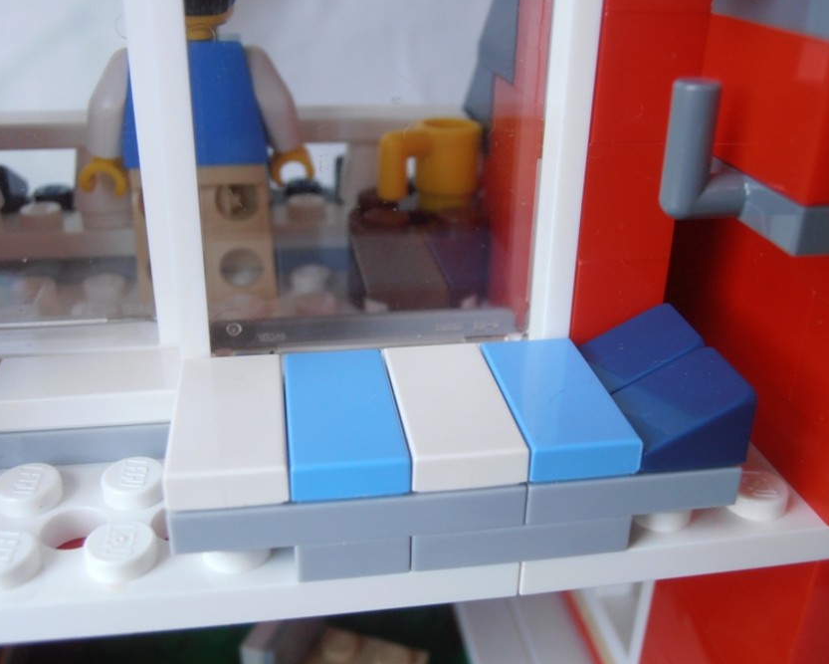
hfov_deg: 46.8
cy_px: 332
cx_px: 410
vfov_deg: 38.2
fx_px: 957
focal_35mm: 39
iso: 125
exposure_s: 1/40
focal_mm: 6.61
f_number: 3.9
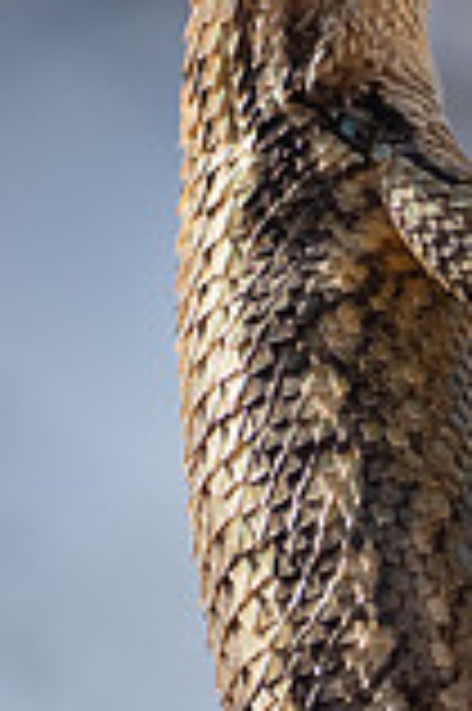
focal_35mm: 2566
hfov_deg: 0.5
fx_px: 50572
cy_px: 400
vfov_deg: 0.8
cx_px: 471
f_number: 4
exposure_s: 1/1000
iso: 320
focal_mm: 300
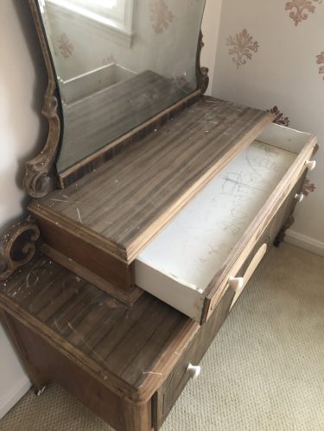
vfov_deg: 63.4
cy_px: 216
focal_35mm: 28
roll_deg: +0.1
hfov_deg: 49.7
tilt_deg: -40.7
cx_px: 162
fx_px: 349
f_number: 1.8
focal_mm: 3.99
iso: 100
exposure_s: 1/9
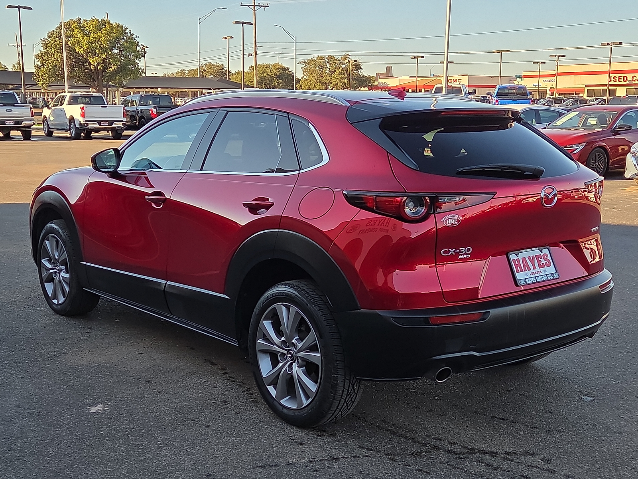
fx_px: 829
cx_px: 319
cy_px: 240
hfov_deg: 42.1
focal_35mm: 45
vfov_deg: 32.2
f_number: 1.8
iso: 25
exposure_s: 1/769
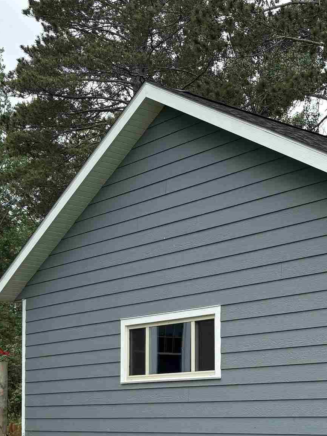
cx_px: 329
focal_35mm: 69
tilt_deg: +2.5
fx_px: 869
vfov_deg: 27.5
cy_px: 365
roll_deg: +1.0
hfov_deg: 20.6
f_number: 1.6
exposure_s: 1/1517
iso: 50
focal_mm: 5.96
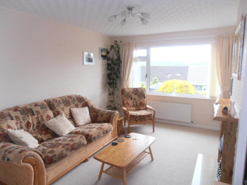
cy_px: 92
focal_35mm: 24
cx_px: 124
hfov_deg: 71.6
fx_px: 171
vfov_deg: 56.8
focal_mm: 4.2
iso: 125
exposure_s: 1/30
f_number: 3
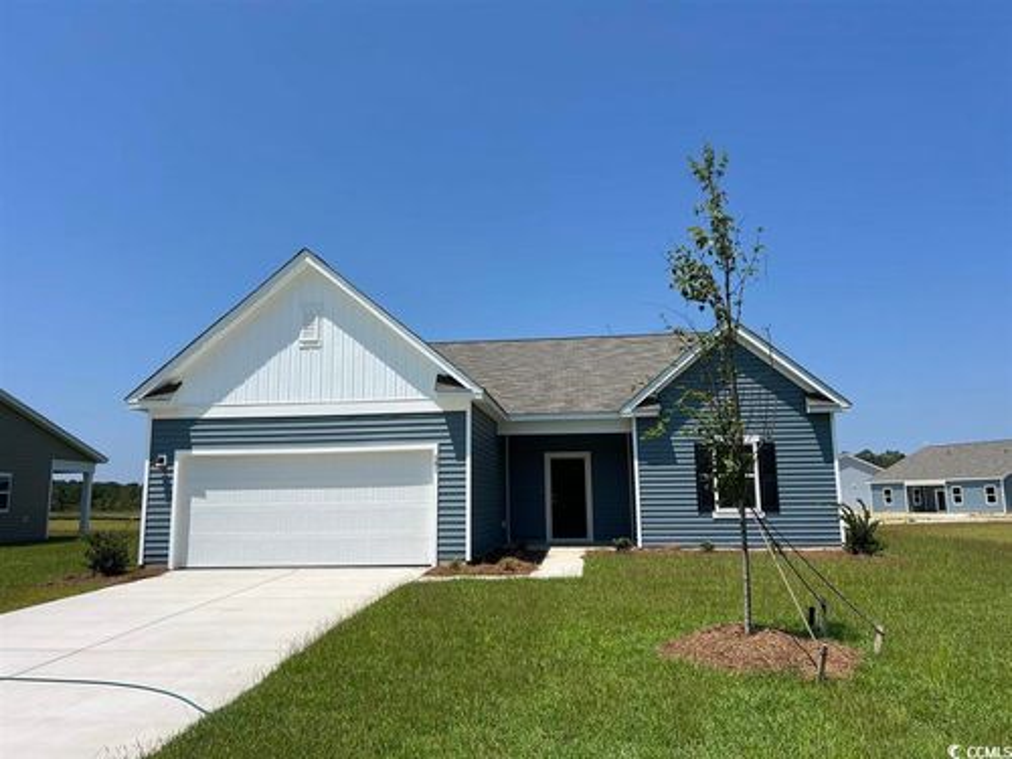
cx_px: 506
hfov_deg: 67.3
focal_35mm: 26
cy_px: 380
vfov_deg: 53.1
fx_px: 760
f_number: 1.5
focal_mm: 5.7
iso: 50
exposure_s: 1/6579
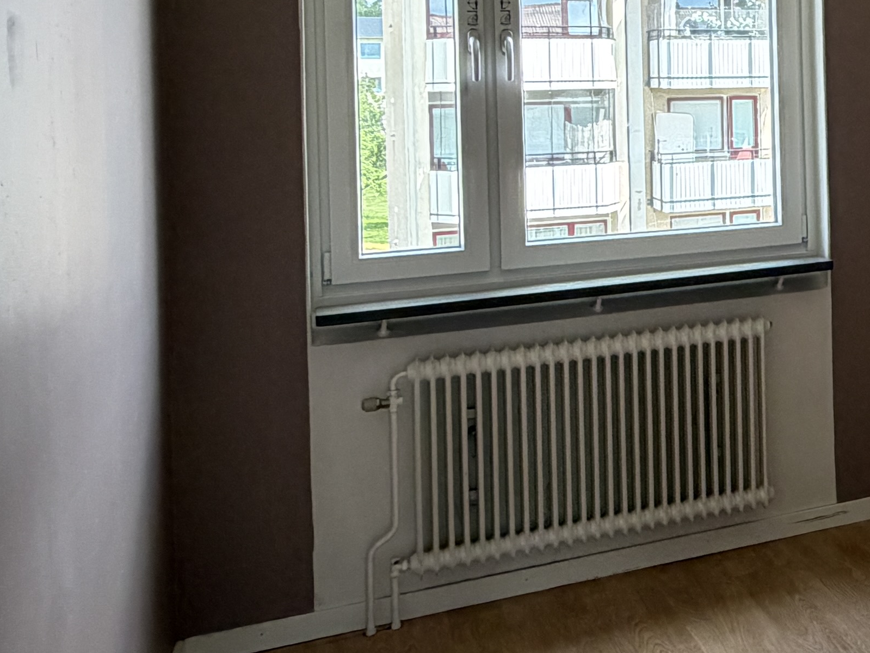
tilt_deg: +0.1
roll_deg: +1.8
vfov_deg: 28.2
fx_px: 1257
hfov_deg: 30.6
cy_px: 90
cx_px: 1113
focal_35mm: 50
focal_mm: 2.22
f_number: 2.2
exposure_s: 1/121
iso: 125
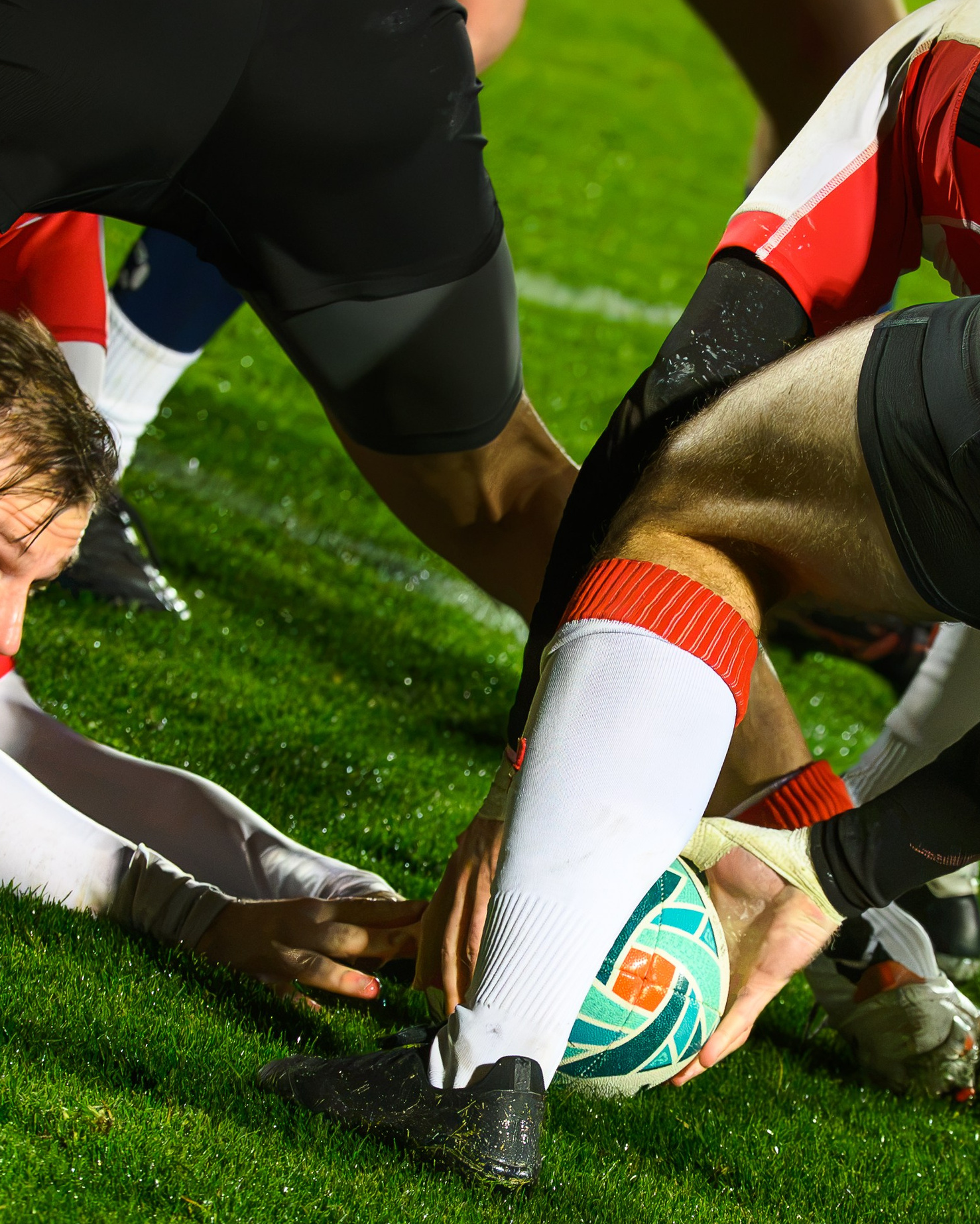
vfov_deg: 4.2
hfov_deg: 3.3
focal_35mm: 464
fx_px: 16820
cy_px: 897
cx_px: 659
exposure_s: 1/1250
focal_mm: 160
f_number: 5.6
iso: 6400
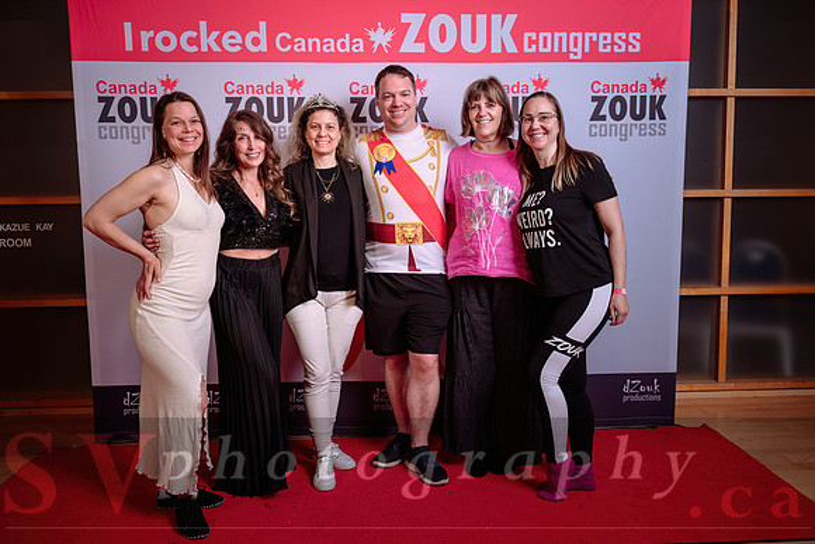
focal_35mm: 31
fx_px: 702
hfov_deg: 60.3
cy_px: 259
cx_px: 407
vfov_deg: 42.3
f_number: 5
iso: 100
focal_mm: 29
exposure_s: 1/160
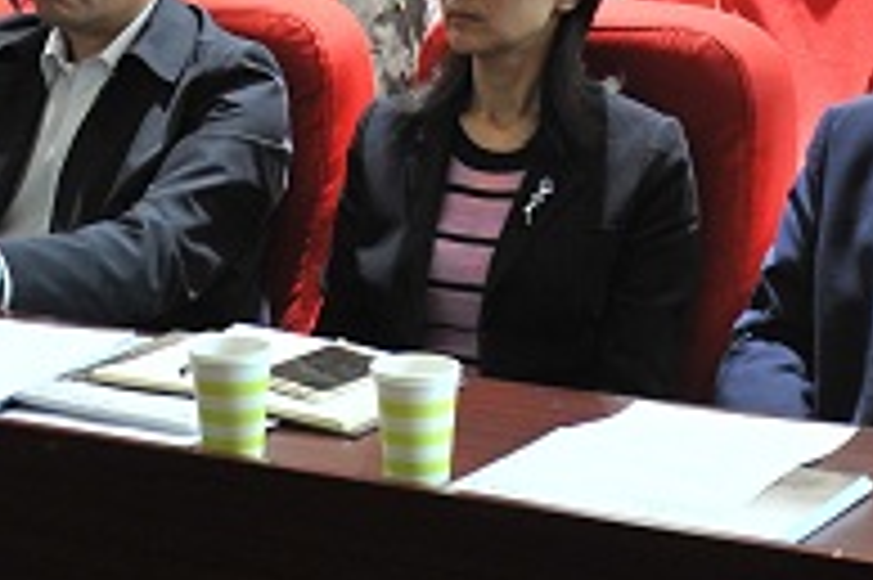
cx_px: 256
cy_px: -142
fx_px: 2641
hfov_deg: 18.7
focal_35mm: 109
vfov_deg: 12.2
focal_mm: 32
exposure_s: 1/40
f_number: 4
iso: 1250
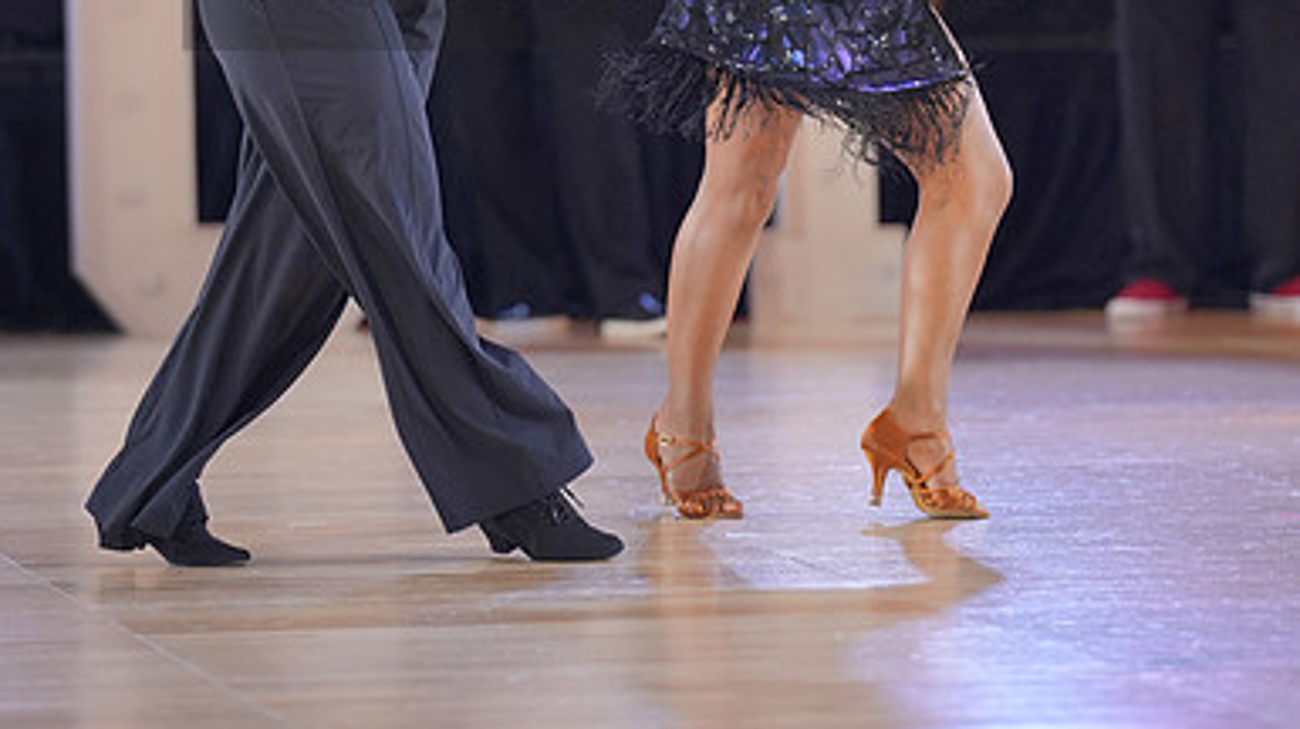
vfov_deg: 4.7
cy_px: -61
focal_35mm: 256
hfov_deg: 8.4
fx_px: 8819
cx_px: 650
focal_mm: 108
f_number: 2
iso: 1250
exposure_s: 1/500
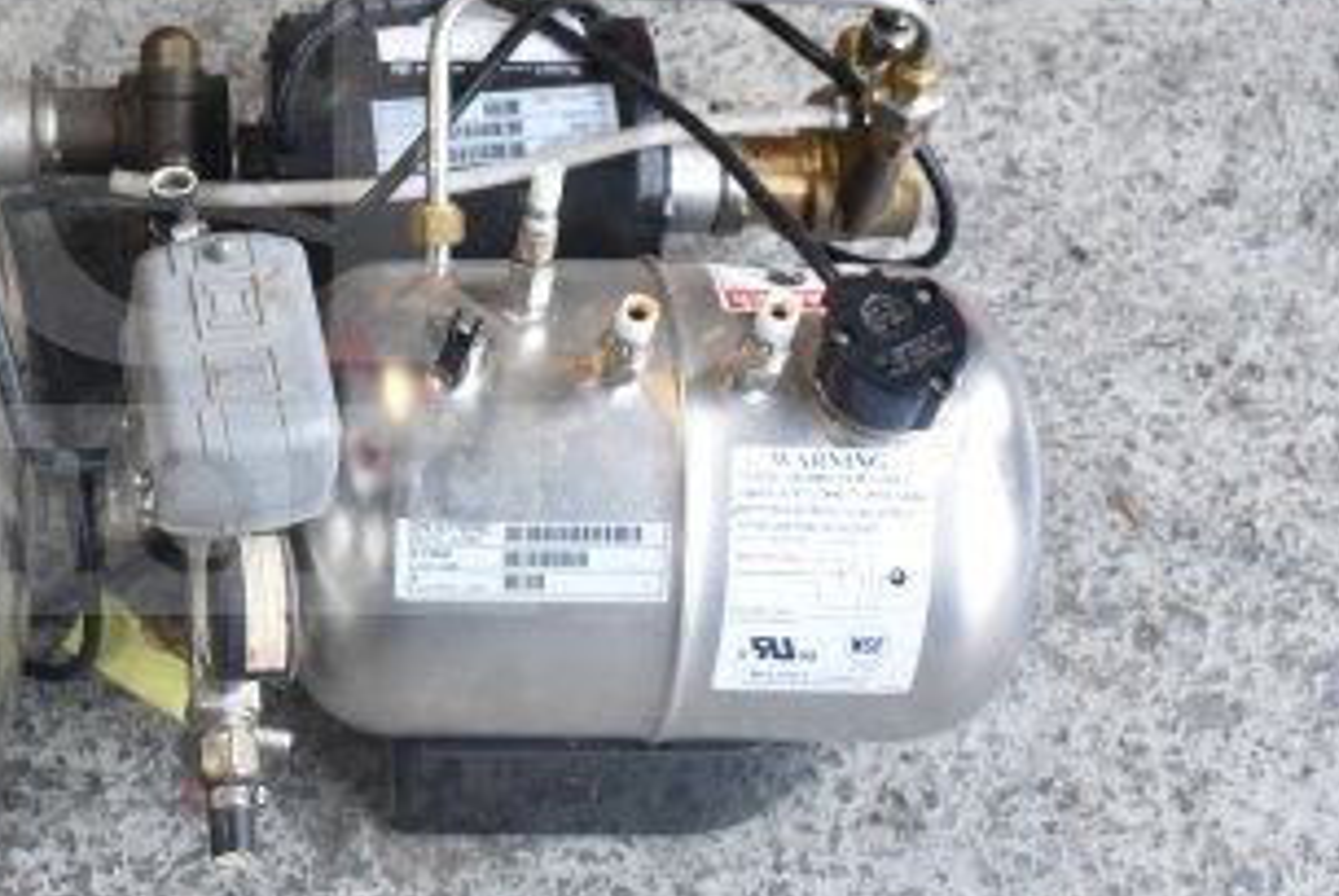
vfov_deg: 16.8
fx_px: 3016
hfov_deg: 24.1
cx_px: 44
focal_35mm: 81
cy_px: 266
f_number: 4
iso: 800
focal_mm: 27
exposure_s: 1/160
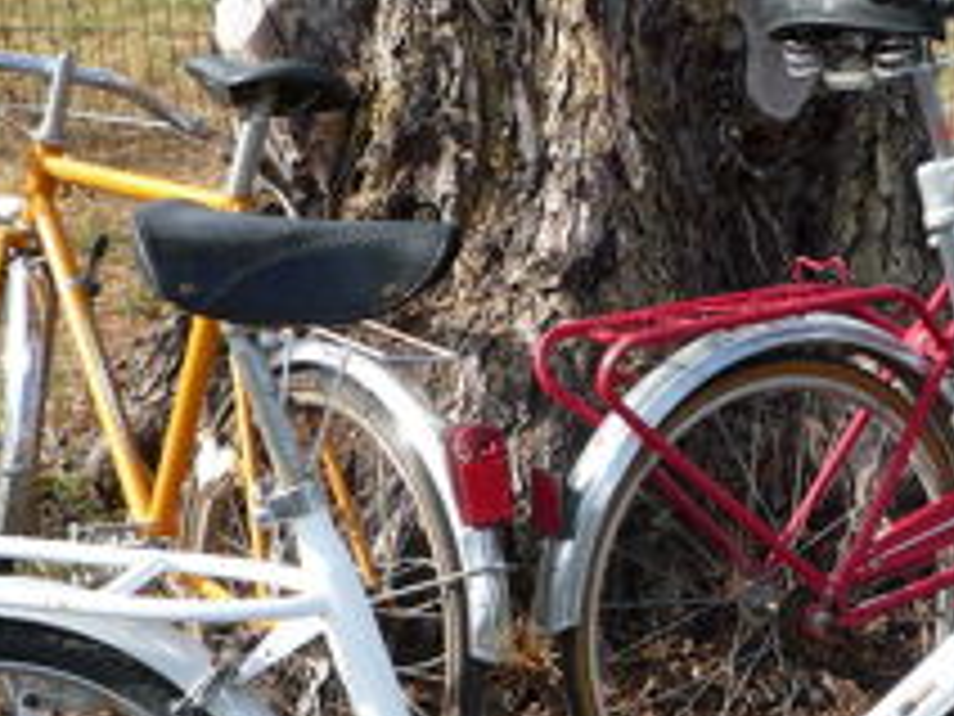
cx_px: 711
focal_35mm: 68
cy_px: 518
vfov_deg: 21.5
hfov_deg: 28.2
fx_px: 1874
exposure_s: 1/200
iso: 100
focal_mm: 5.2
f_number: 4
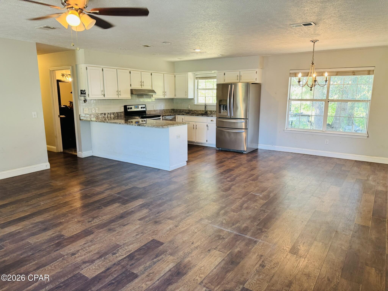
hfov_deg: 71.6
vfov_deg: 56.8
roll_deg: -0.1
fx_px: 269
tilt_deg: -11.9
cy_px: 146
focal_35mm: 24
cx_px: 194
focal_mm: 6.76
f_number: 1.78
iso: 160
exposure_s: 1/60
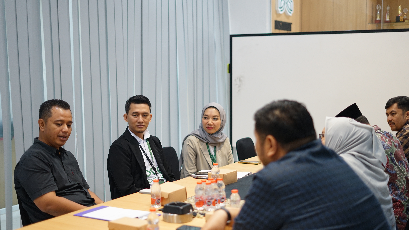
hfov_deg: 39.2
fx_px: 575
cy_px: 136
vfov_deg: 22.6
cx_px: 207
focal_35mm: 53
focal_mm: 50
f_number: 1.8
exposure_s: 1/100
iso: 640
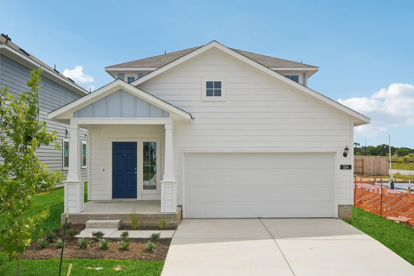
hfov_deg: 57.2
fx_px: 379
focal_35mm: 33
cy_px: 138
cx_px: 207
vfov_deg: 40.0
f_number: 8
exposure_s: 1/3200
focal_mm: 22
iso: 400
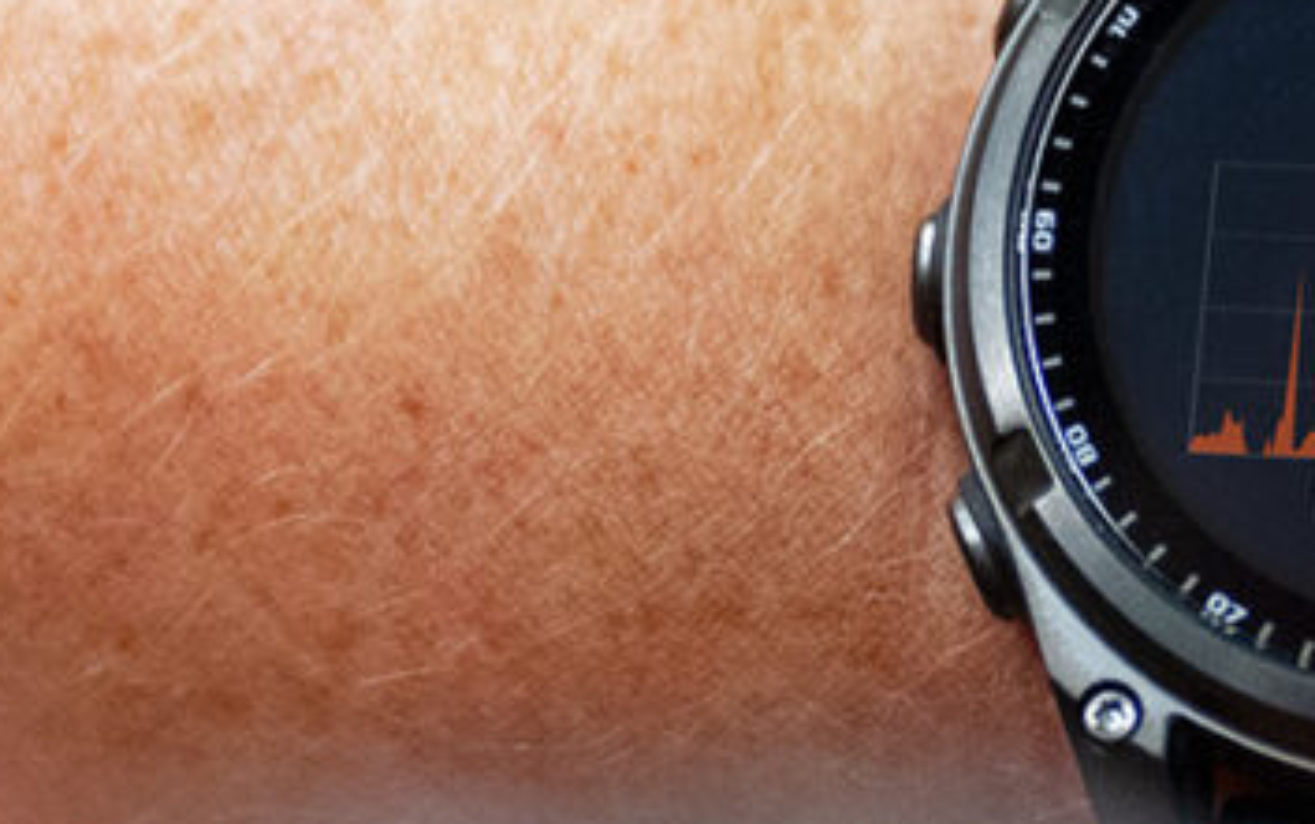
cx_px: 216
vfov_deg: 3.1
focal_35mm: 421
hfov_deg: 5.0
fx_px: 15095
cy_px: -144
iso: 800
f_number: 2.8
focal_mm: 57
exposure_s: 1/640
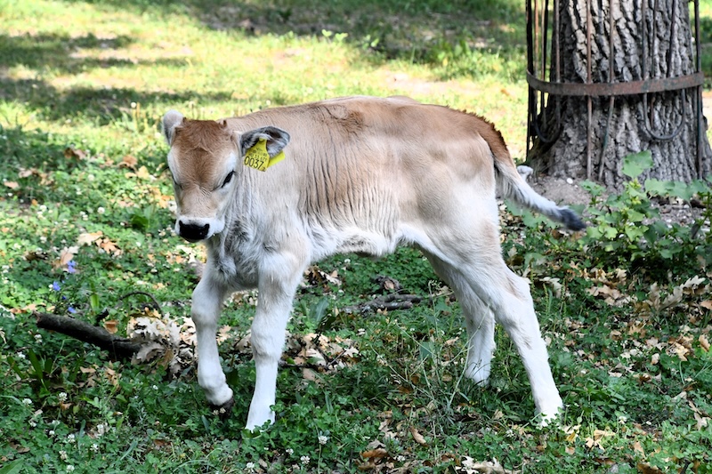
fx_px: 3262
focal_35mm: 165
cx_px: 356
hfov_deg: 12.5
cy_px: 237
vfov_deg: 8.3
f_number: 10
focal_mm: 110
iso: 800
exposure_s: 1/400
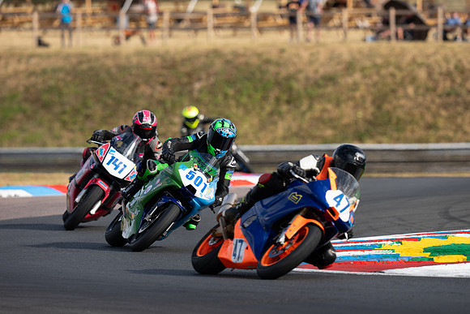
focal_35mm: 400
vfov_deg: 3.4
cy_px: 157
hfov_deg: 5.2
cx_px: 235
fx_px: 5223
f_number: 5
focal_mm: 400
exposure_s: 1/500
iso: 100
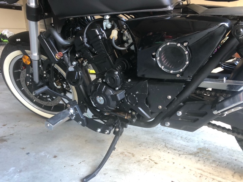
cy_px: 91
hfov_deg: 63.4
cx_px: 122
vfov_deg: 49.7
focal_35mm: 28
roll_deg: +3.3
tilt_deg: -12.9
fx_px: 197
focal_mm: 3.99
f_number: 1.8
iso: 64
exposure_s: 1/15
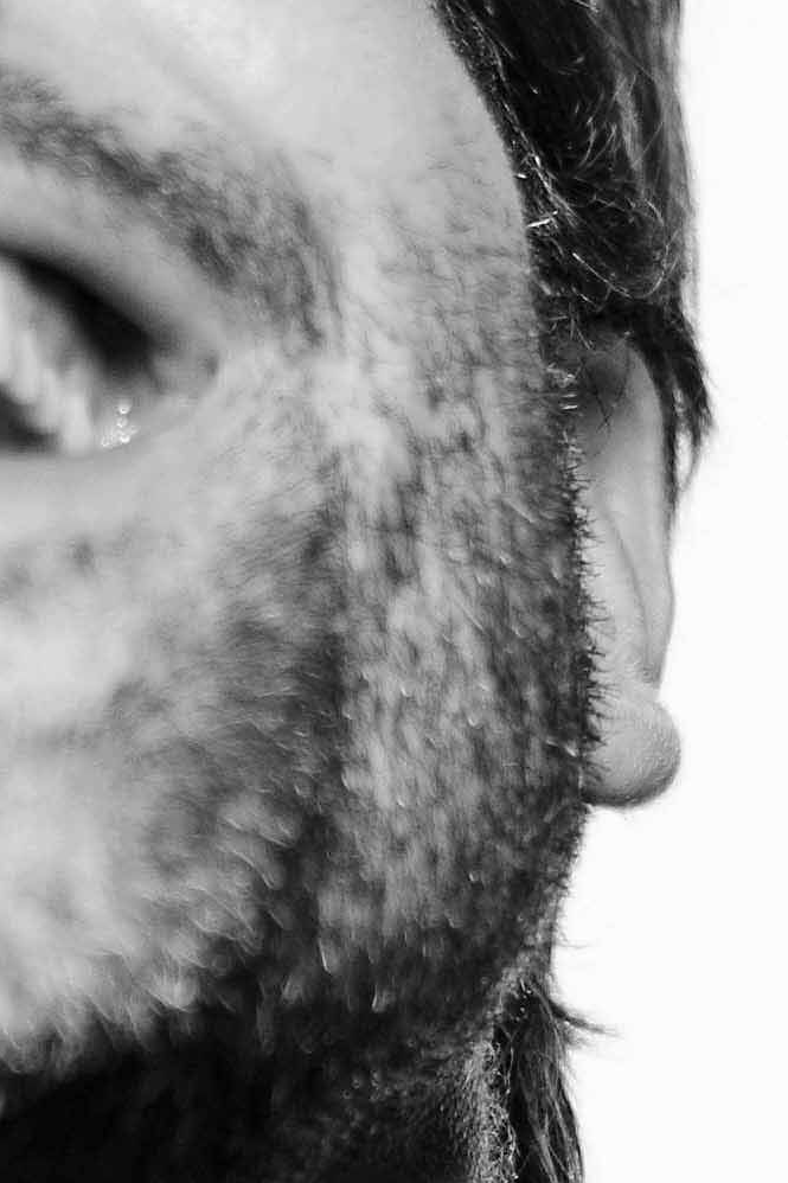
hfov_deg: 3.7
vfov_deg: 5.6
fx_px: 12086
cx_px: -257
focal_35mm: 368
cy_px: 1687
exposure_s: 1/200
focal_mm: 50
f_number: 1.8
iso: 100
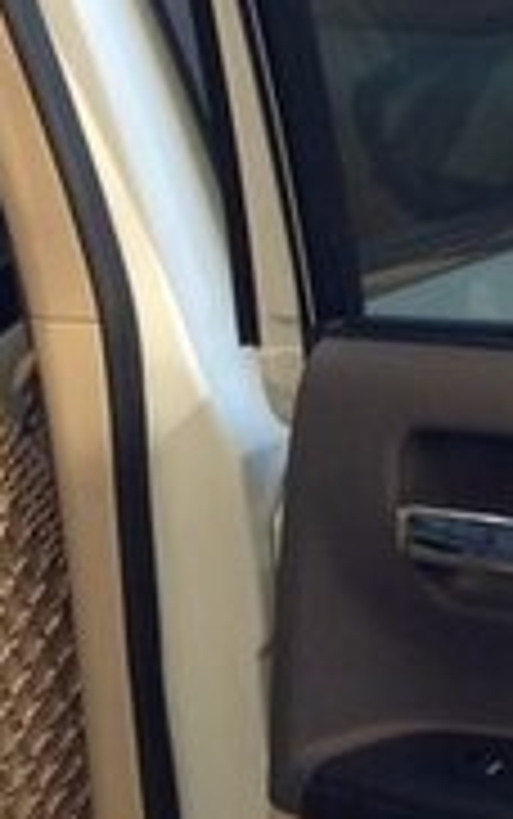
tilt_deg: -1.4
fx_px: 2993
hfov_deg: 9.2
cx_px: 1035
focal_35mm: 134
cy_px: 263
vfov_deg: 15.5
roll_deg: -2.8
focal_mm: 4.28
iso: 50
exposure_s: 1/153
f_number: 2.4
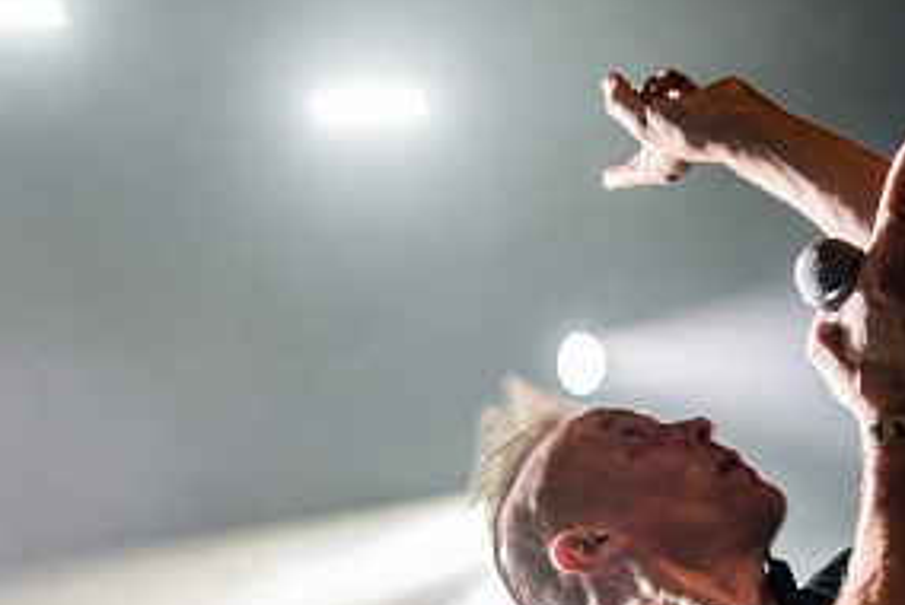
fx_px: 2038
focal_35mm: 81
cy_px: 626
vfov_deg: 16.5
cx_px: 711
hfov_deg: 24.7
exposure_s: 1/80
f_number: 2.8
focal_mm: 32
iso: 1000
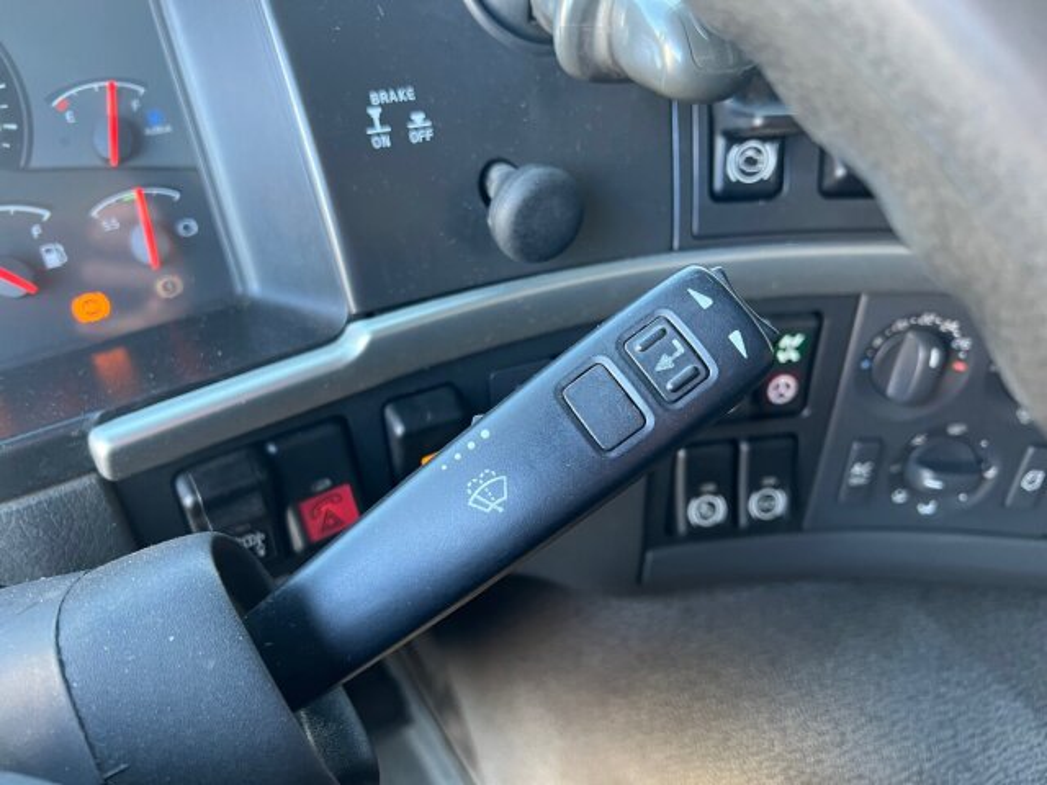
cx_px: 524
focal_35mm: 26
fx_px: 786
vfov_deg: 53.1
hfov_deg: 67.3
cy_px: 392
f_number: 1.5
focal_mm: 5.7
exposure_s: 1/60
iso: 160
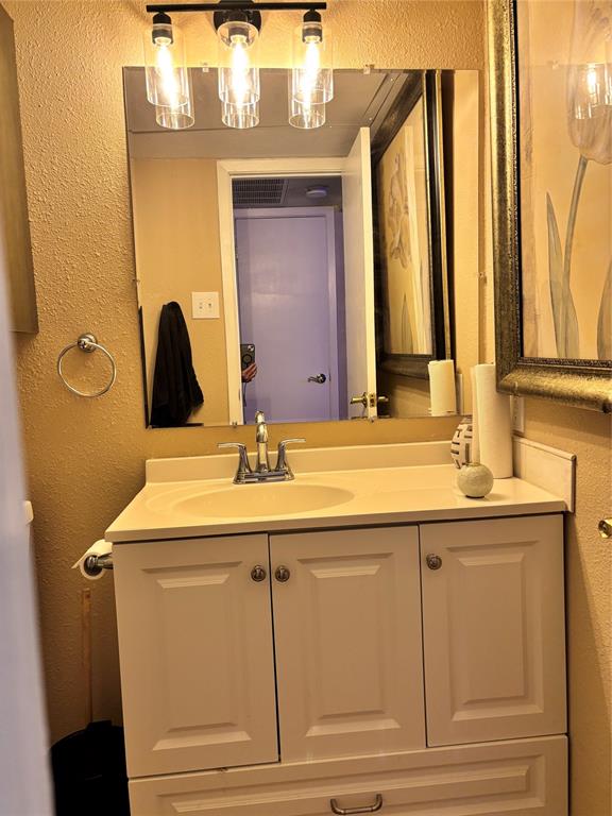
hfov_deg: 53.1
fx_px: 613
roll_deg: +1.9
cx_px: 306
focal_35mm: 26
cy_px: 408
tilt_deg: -5.5
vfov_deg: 67.3
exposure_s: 1/60
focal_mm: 5.96
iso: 125
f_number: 1.6
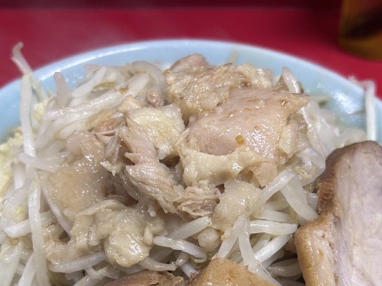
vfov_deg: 29.0
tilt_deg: -52.0
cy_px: 258
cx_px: 181
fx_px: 529
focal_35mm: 48
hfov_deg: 39.7
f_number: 1.5
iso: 100
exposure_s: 1/50
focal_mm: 5.7
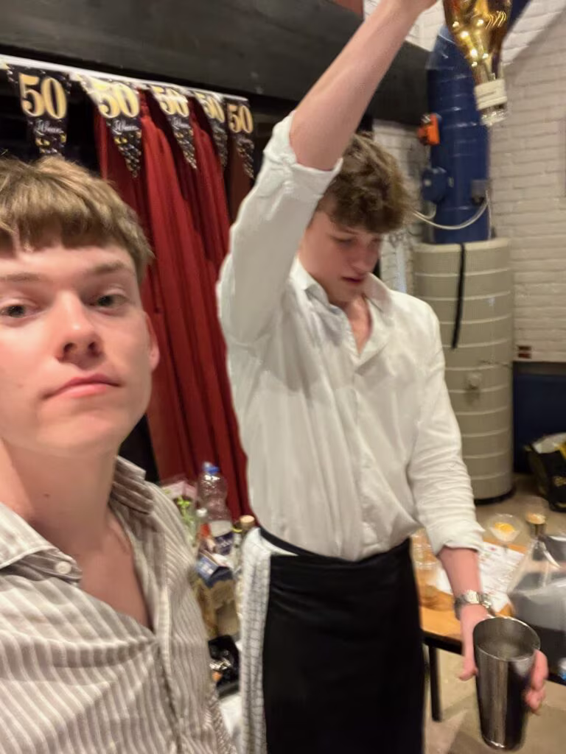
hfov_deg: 46.8
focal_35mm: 30
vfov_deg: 60.0
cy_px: 377
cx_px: 283
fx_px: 654
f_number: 2.2
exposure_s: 1/17
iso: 640
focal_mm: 2.71
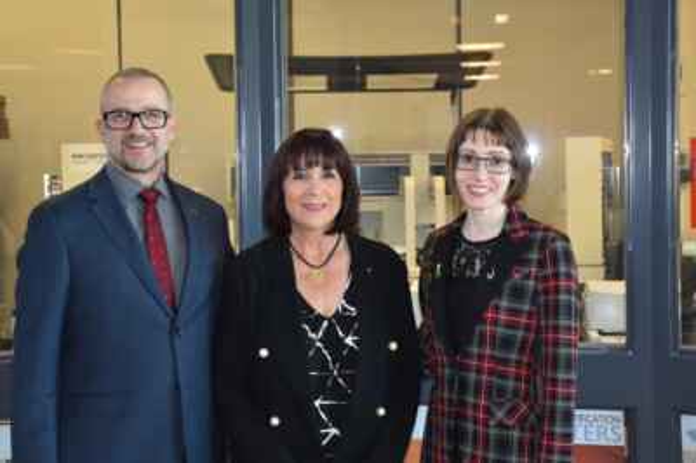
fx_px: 985
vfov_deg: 26.4
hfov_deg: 38.9
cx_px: 348
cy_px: 232
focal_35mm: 51
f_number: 4.5
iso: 800
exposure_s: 1/80
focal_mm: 34
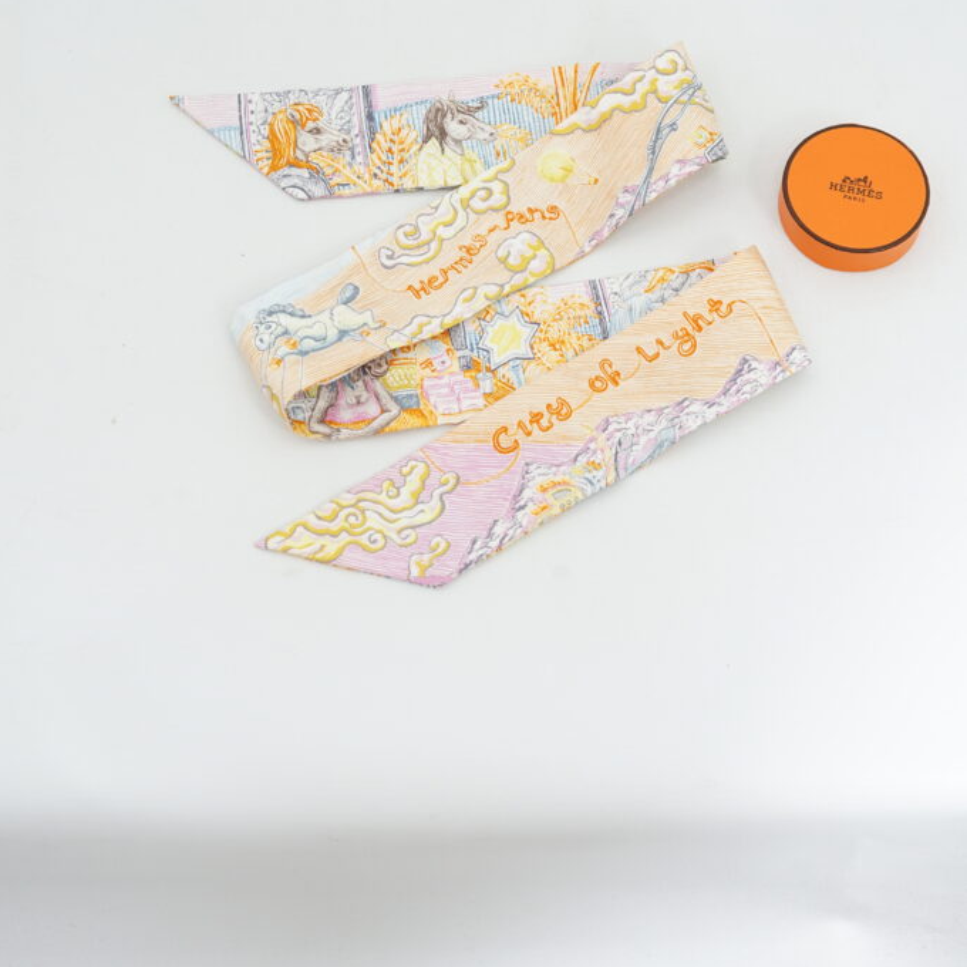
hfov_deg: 26.9
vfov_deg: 26.6
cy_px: 277
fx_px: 2023
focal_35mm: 64
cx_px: 483
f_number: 6.3
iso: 640
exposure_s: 1/20
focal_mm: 50
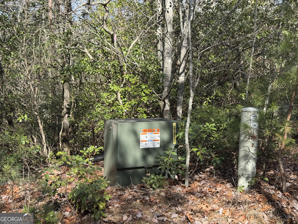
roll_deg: -2.8
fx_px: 413
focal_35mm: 48
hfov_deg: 39.7
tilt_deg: -5.1
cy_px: 112
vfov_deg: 30.3
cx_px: 149
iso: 64
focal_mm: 6.76
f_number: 1.78
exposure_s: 1/1027
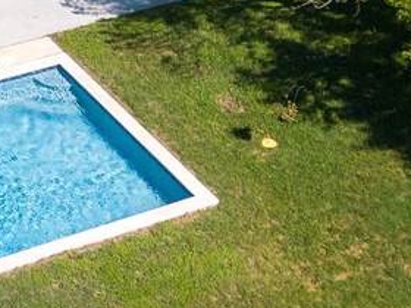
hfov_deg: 15.9
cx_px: -88
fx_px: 1413
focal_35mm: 119
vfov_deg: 12.3
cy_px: -15
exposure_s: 1/3700
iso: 100
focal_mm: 4.73
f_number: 2.2
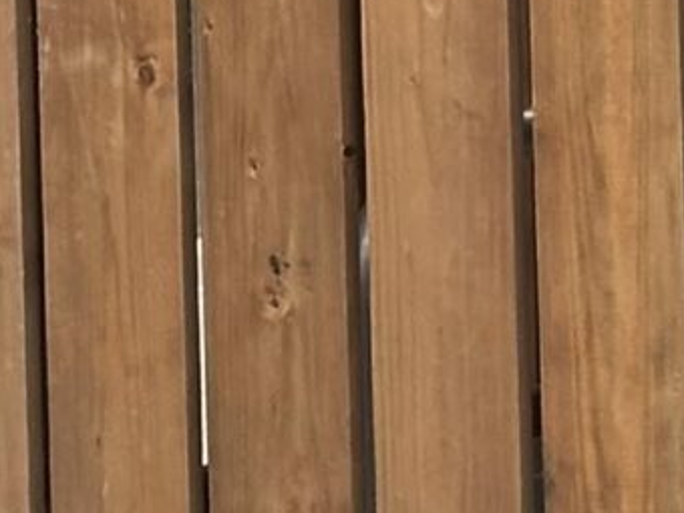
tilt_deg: -2.0
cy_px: -318
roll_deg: +1.1
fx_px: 7133
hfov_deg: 5.3
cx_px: 1505
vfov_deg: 4.1
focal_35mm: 361
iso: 64
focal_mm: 6.86
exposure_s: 1/597
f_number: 1.78
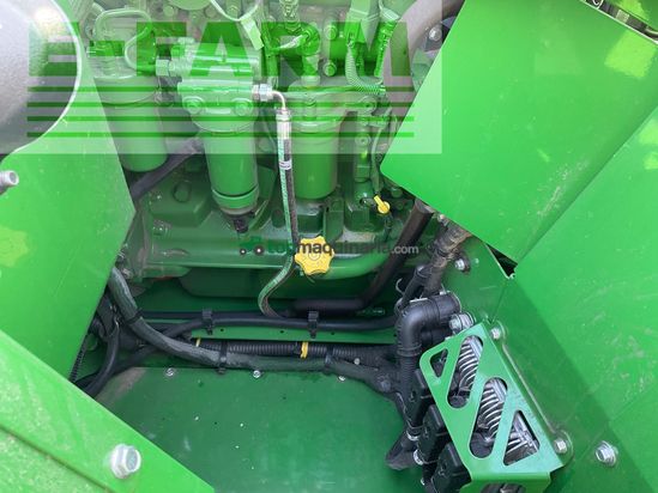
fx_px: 551
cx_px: 329
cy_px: 246
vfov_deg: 48.2
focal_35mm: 29
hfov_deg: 61.6
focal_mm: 3
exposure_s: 1/60
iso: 64
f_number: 1.8
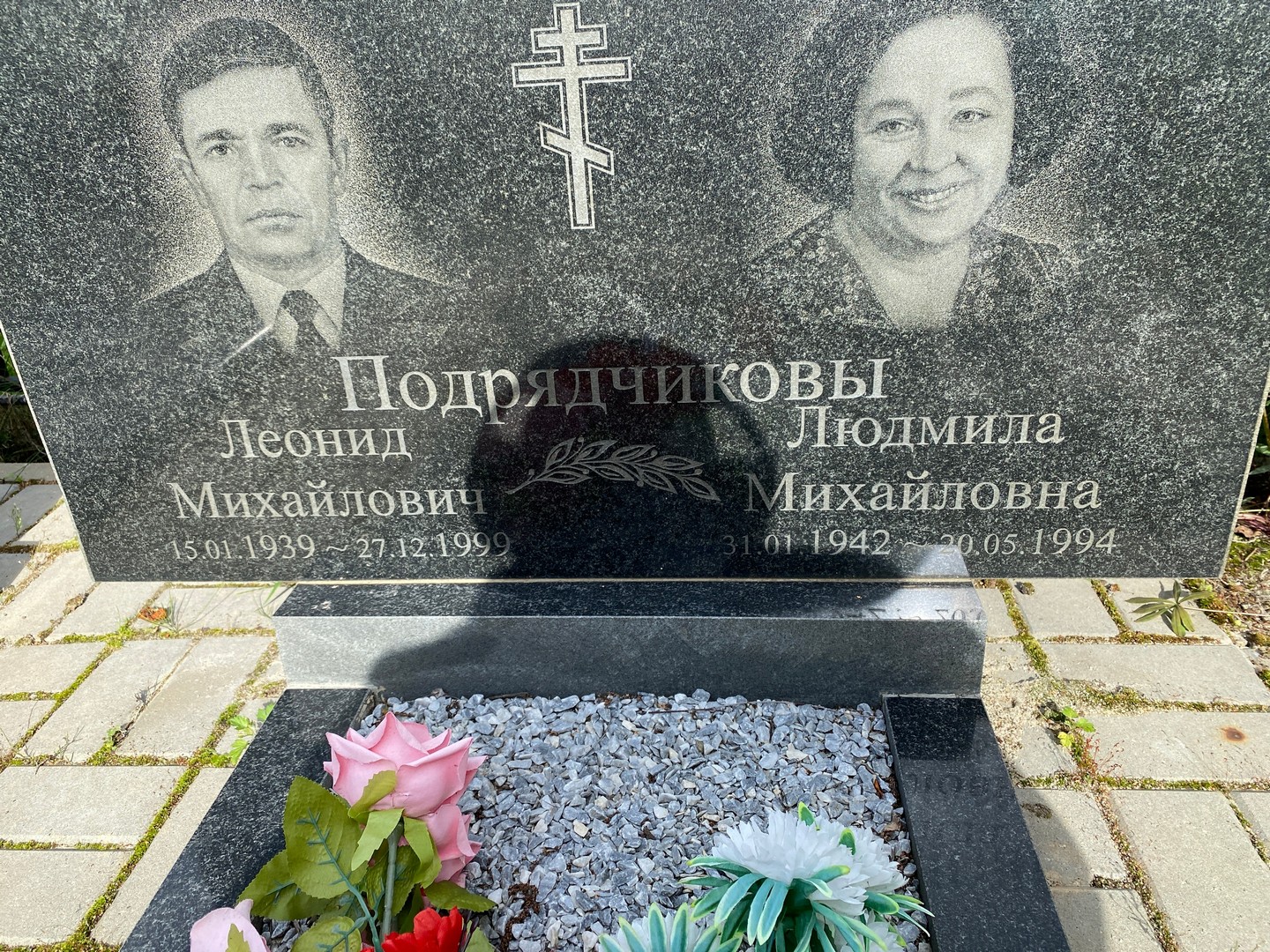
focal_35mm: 26
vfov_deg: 53.1
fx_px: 954
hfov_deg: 67.3
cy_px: 476
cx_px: 635
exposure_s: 1/1258
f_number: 1.8
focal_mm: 4.25
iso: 32
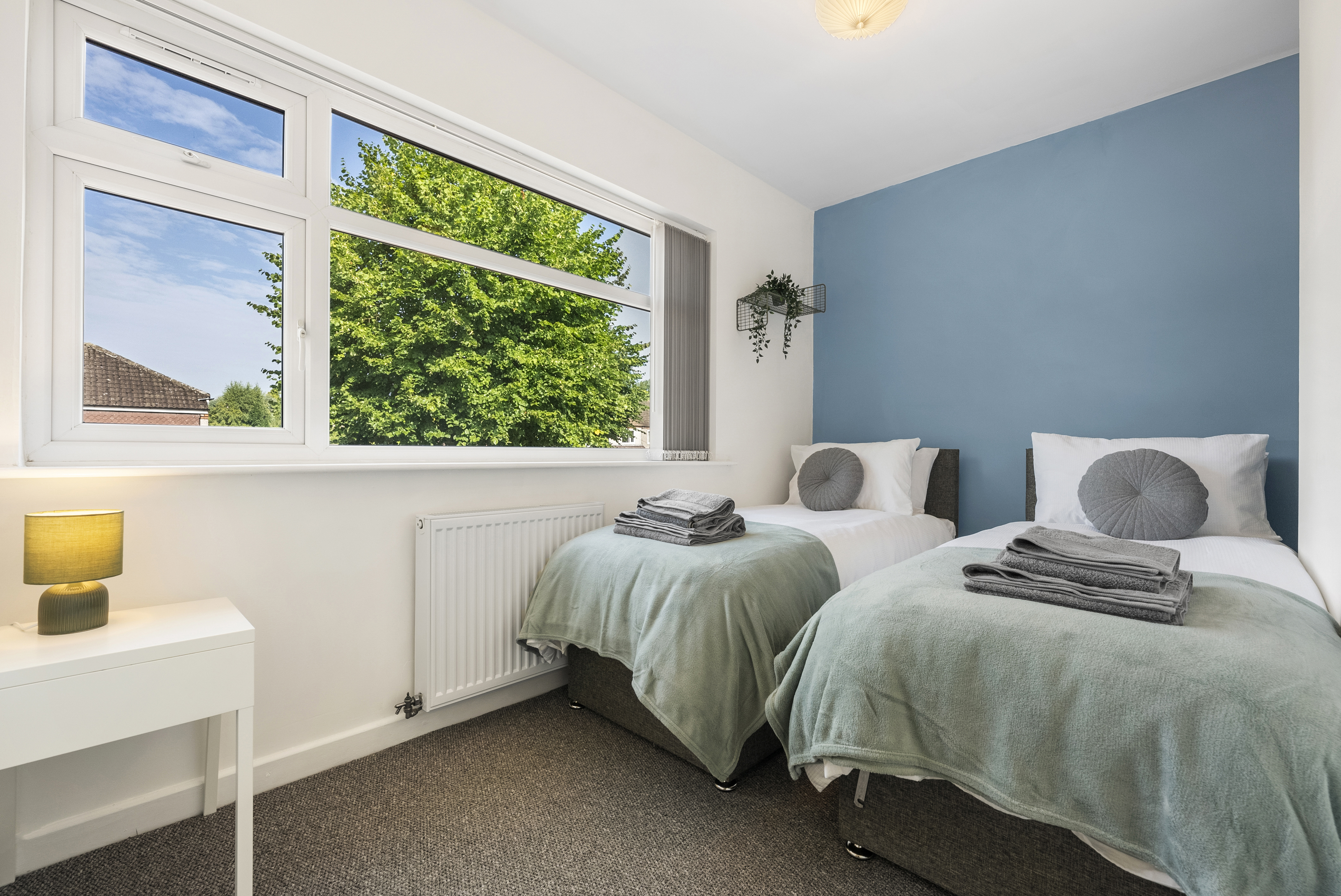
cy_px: 448
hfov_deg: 100.4
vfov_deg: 77.4
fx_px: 559
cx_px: 670
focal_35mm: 15
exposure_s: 1/15
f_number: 8
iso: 400
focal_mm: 15
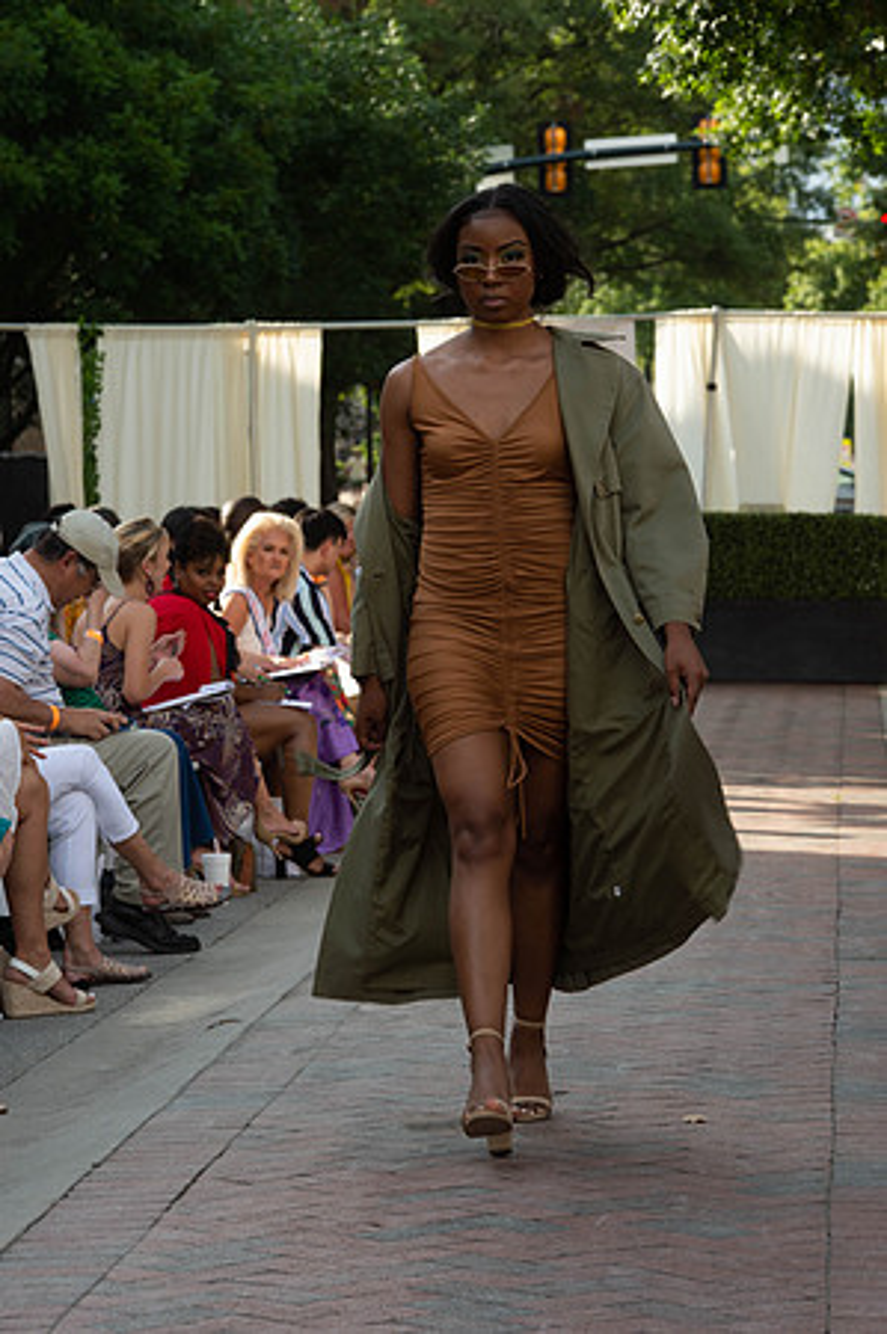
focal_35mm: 135
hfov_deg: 10.1
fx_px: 5001
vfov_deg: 15.2
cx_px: 444
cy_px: 667
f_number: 10
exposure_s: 1/160
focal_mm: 135
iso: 400
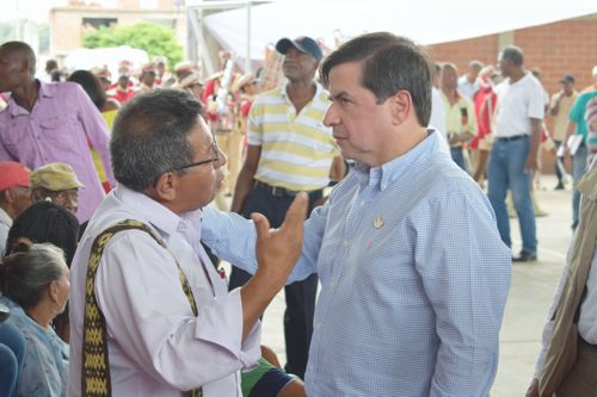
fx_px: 1368
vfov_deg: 16.5
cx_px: 298
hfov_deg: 24.6
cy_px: 198
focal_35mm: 82
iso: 400
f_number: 5.6
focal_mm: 55
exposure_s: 1/125
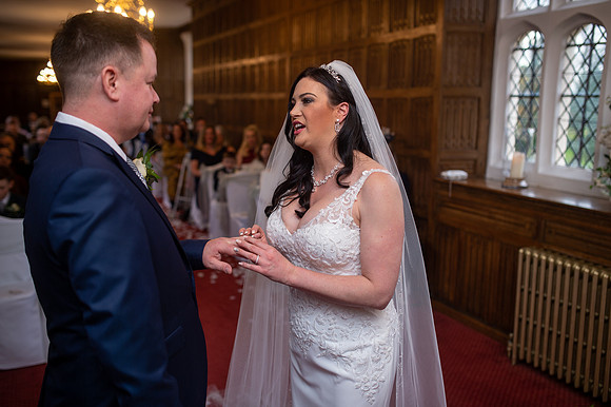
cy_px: 204
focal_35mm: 35
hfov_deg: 54.5
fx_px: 594
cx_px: 306
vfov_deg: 37.8
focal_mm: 35
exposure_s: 1/160
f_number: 2.5
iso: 160
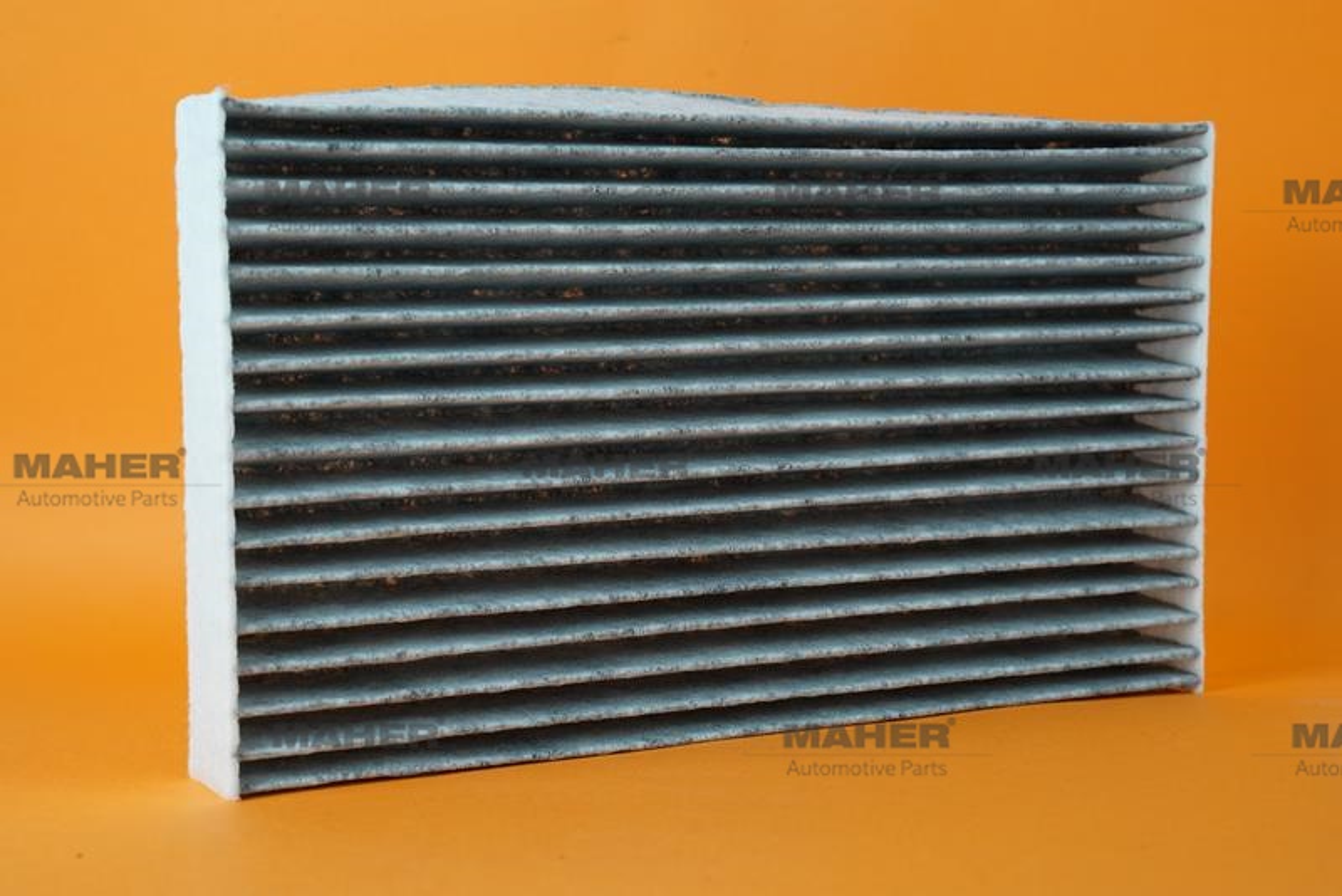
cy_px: 448
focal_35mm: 58
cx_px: 671
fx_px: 2163
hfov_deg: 34.5
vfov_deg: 23.4
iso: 1000
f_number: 11
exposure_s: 1/30
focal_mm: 58
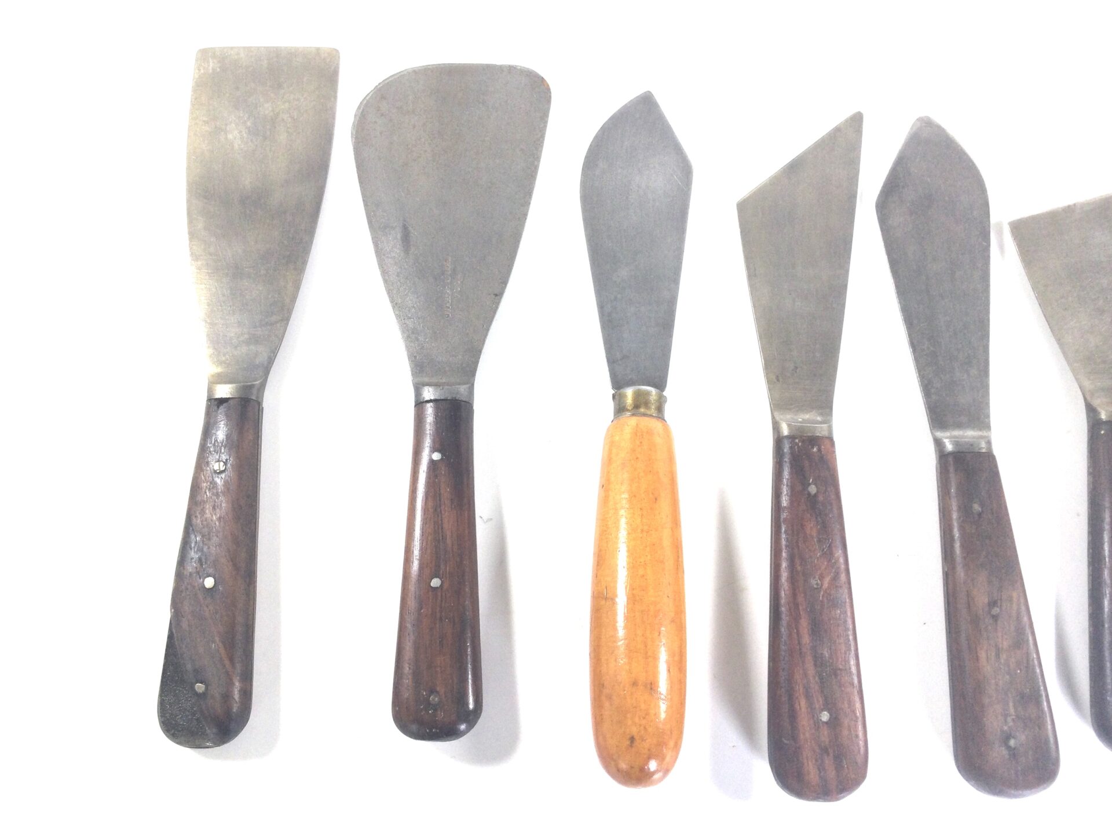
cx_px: 556
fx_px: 996
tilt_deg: -74.4
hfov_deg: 58.4
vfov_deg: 45.4
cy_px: 417
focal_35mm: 31
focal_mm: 3.3
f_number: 2.4
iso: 40
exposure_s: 1/100
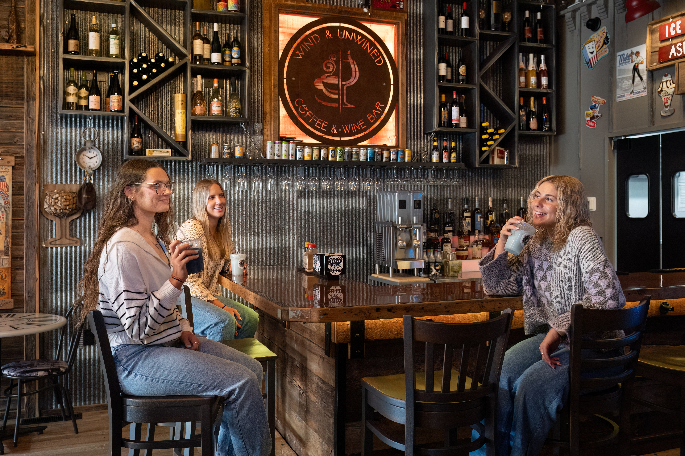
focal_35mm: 34
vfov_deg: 38.5
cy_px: 228
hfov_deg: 55.2
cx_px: 342
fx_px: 655
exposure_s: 1/50
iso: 4000
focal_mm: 34.4
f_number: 4.5
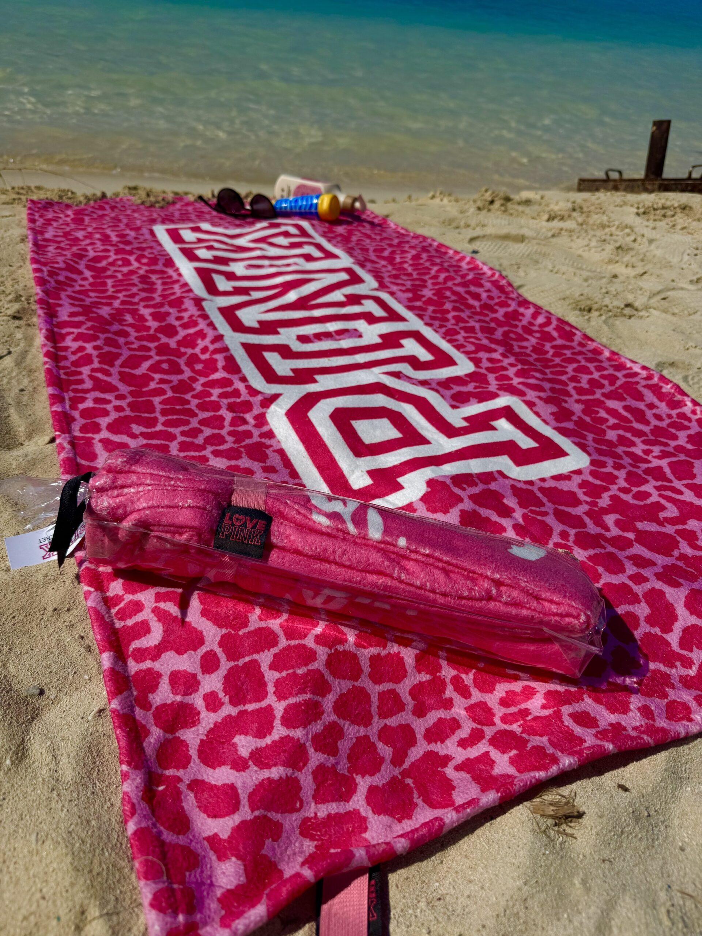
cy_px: 468
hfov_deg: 56.8
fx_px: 649
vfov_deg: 71.6
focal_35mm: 24
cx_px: 351
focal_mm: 6.76
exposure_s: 1/12346
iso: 64
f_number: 1.78
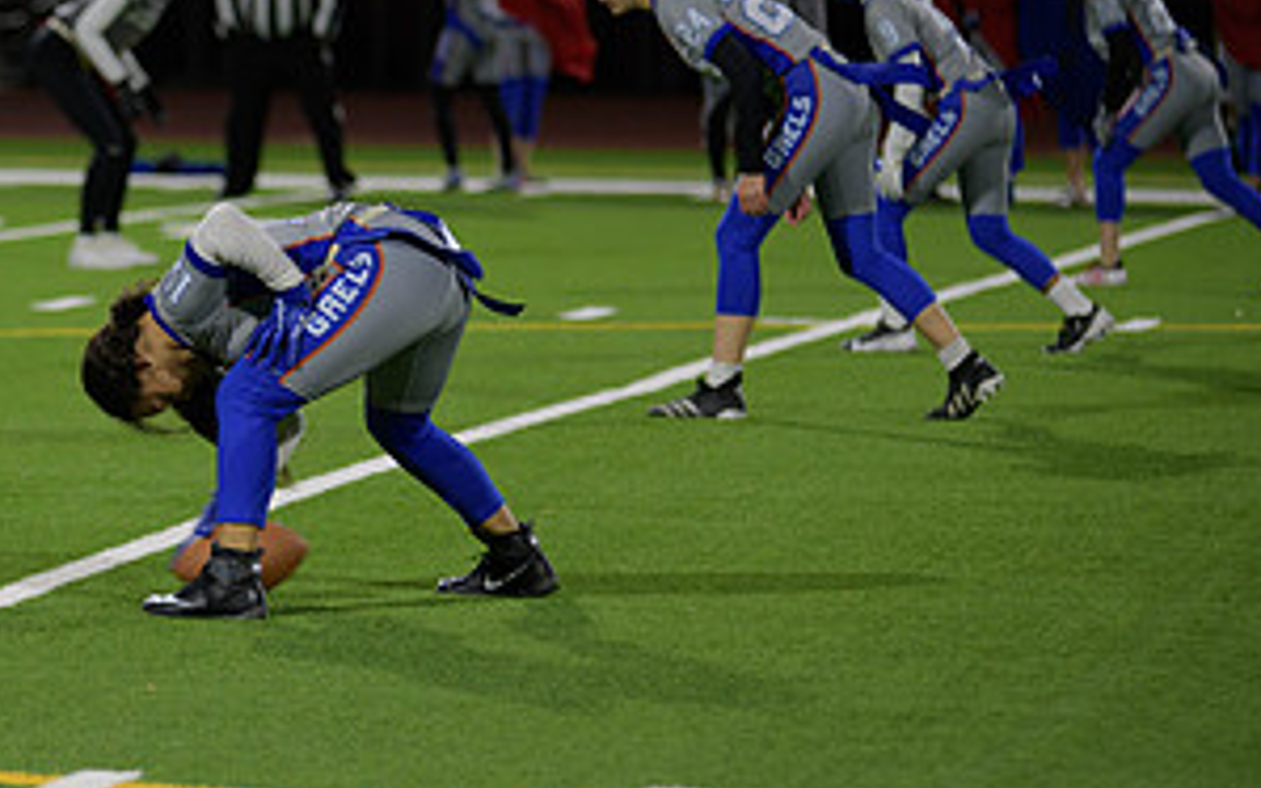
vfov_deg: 4.9
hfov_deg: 7.8
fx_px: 9178
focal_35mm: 267
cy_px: 318
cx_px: 63
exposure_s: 1/200
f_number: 2.8
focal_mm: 135
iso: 560
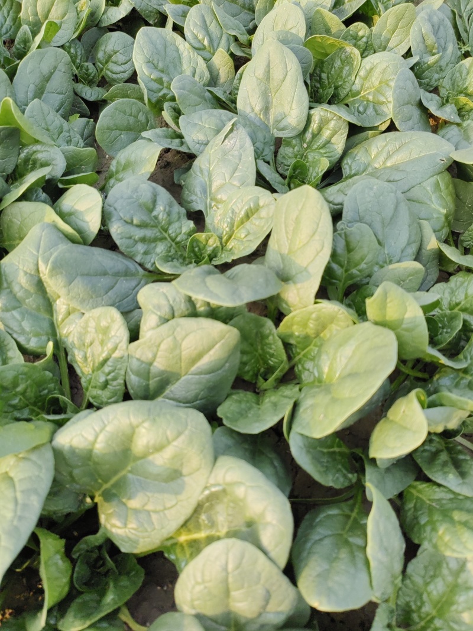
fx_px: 492
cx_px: 236
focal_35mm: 27
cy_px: 316
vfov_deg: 65.3
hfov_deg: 51.3
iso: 125
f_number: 1.9
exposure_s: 1/1000
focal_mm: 5.52
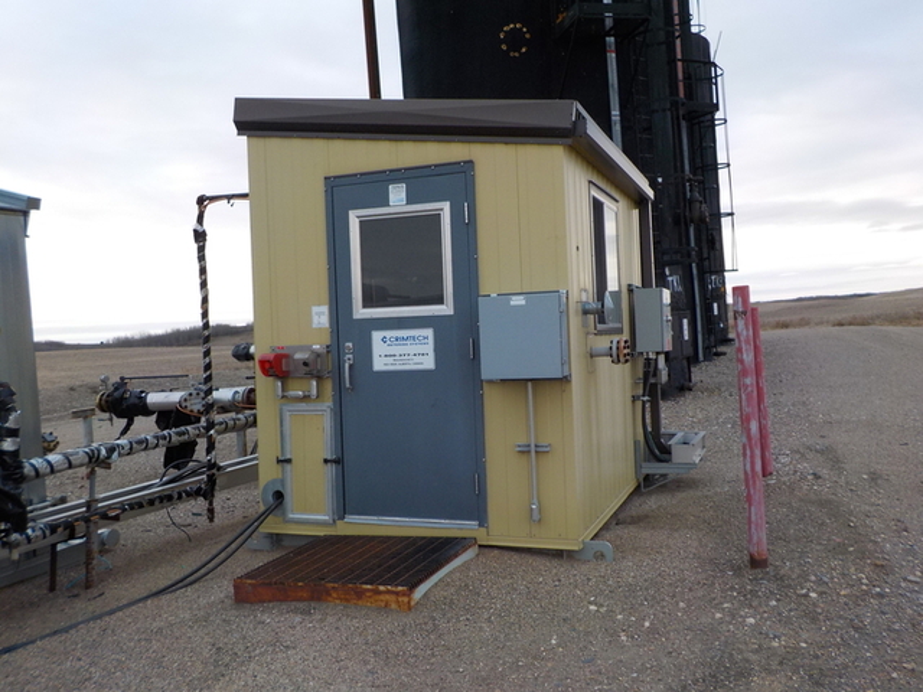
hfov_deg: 60.0
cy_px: 346
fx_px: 800
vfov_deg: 46.8
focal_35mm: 30
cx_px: 462
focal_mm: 4.1
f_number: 3.3
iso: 125
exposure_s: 1/100
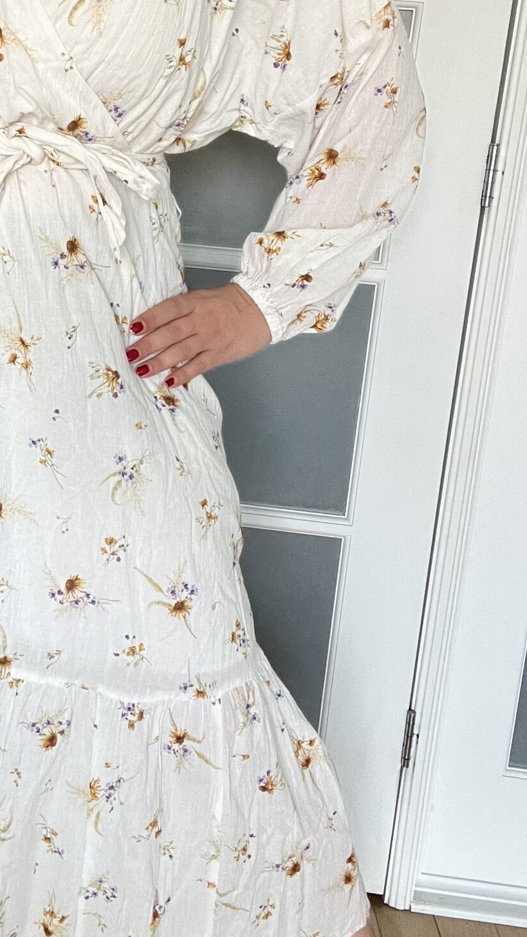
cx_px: 45
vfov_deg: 43.8
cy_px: 296
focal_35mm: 46
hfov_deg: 25.1
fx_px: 1142
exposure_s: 1/60
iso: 125
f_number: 2.2
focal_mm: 2.71
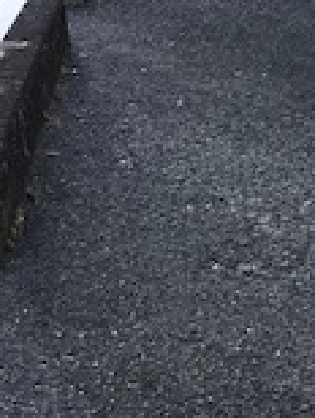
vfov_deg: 16.6
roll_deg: +1.4
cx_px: 81
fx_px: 1404
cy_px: -5
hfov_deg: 12.8
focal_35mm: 116
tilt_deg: -1.3
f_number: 1.8
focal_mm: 3.99
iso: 20
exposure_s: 1/114
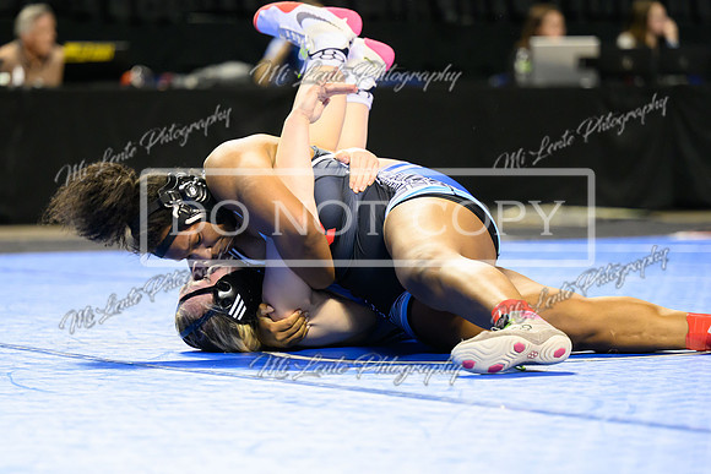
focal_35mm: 190
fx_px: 3752
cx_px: 326
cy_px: 327
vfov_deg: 7.2
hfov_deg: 10.8
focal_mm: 135
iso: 3200
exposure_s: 1/800
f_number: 2.8
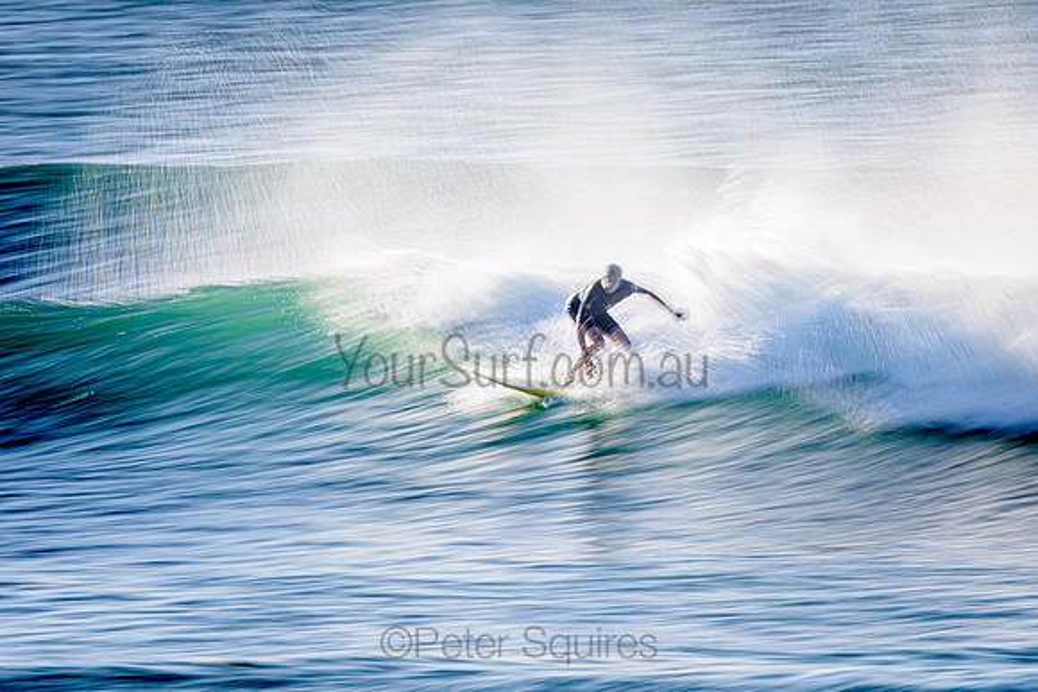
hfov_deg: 3.2
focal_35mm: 654
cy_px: 242
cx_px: 677
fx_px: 18853
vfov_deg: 2.1
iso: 31
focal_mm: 500
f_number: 13
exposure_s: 1/10
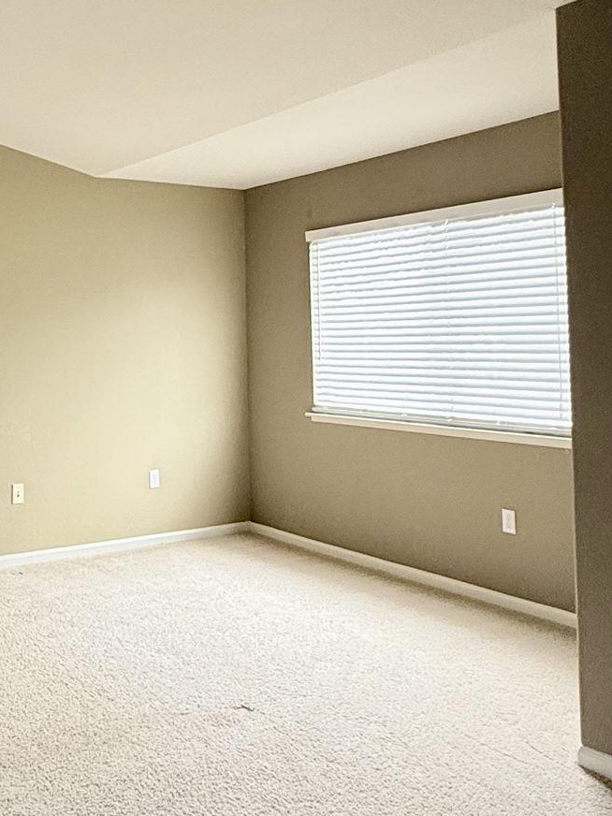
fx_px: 872
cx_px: 104
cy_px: 302
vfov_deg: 49.6
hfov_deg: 37.0
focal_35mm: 37
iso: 160
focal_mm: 2.22
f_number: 2.2
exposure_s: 1/99
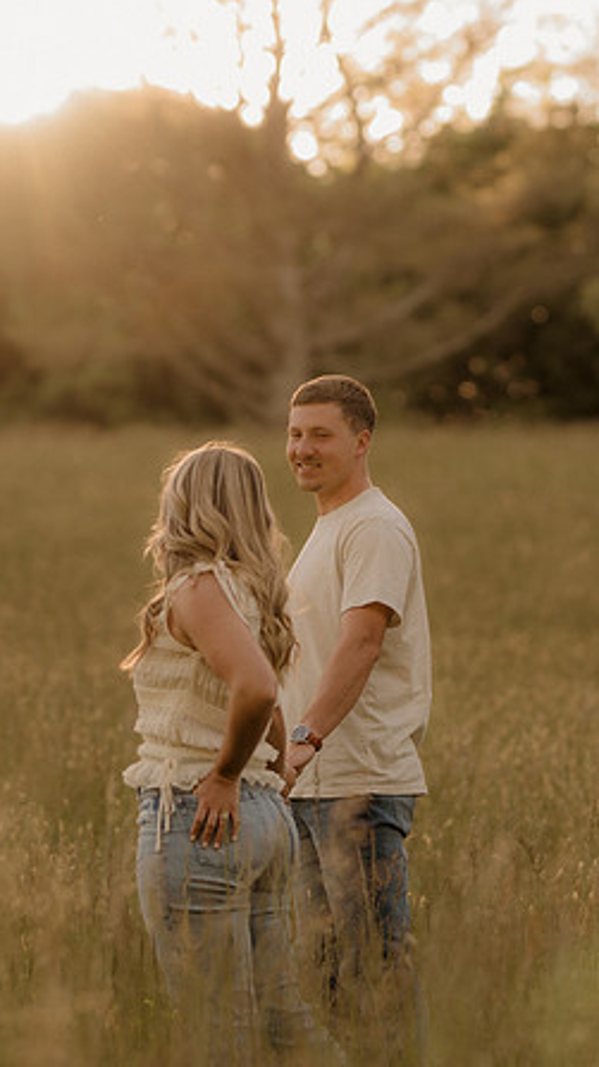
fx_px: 3789
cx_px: 317
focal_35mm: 134
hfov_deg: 9.0
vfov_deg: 16.0
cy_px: 535
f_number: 2
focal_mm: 85
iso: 250
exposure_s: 1/800
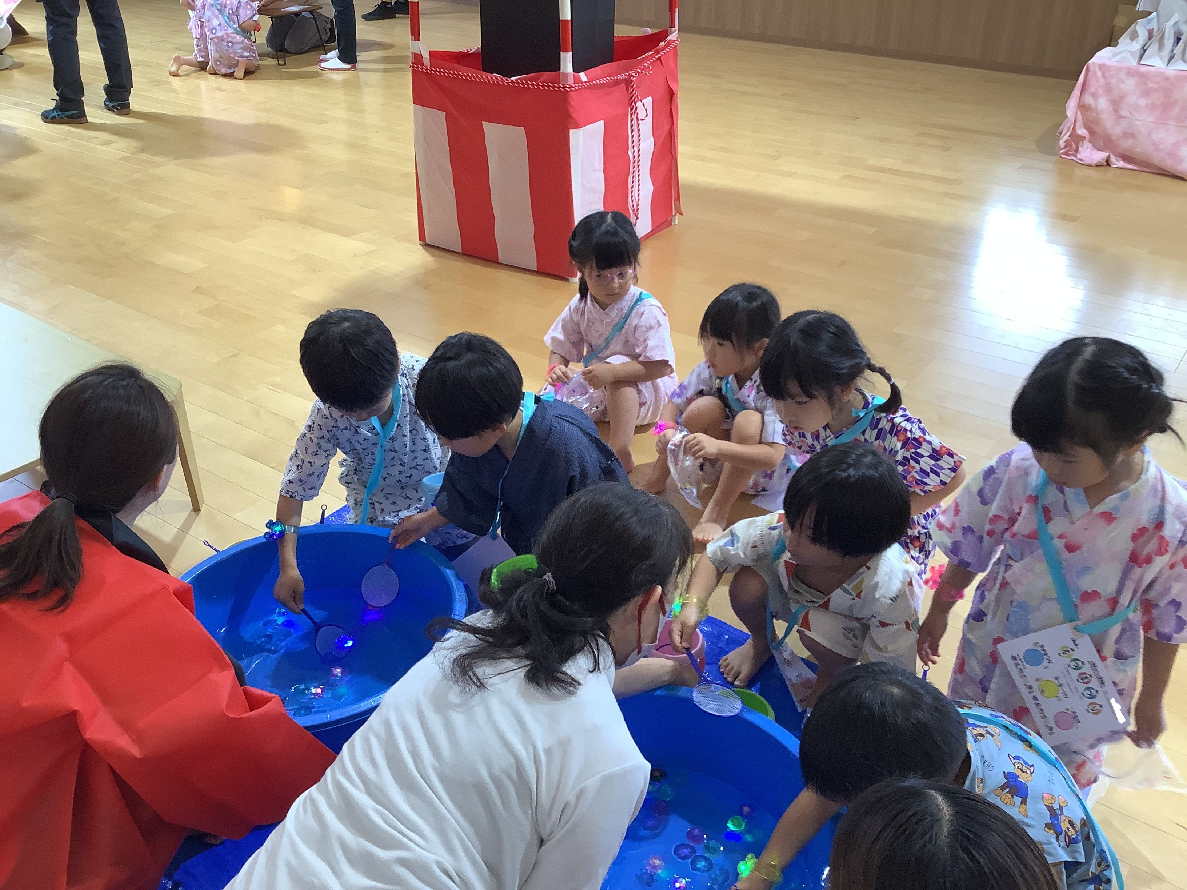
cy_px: 445
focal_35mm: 31
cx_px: 594
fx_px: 1063
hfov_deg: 58.4
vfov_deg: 45.4
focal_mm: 3.3
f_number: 2.4
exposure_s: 1/50
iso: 80
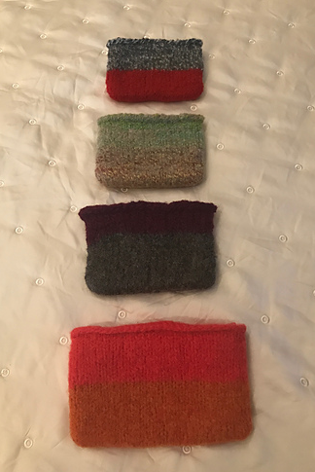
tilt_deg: -65.8
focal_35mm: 30
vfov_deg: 61.9
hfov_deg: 43.6
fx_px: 393
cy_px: 240
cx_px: 149
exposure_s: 1/15
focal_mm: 3.99
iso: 80
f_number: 1.8
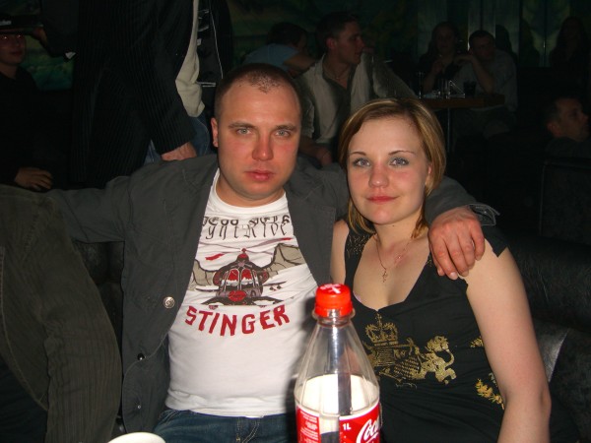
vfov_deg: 37.7
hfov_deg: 49.0
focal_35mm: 38
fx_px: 649
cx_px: 296
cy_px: 222
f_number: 2.8
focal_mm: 7.9
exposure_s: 1/60
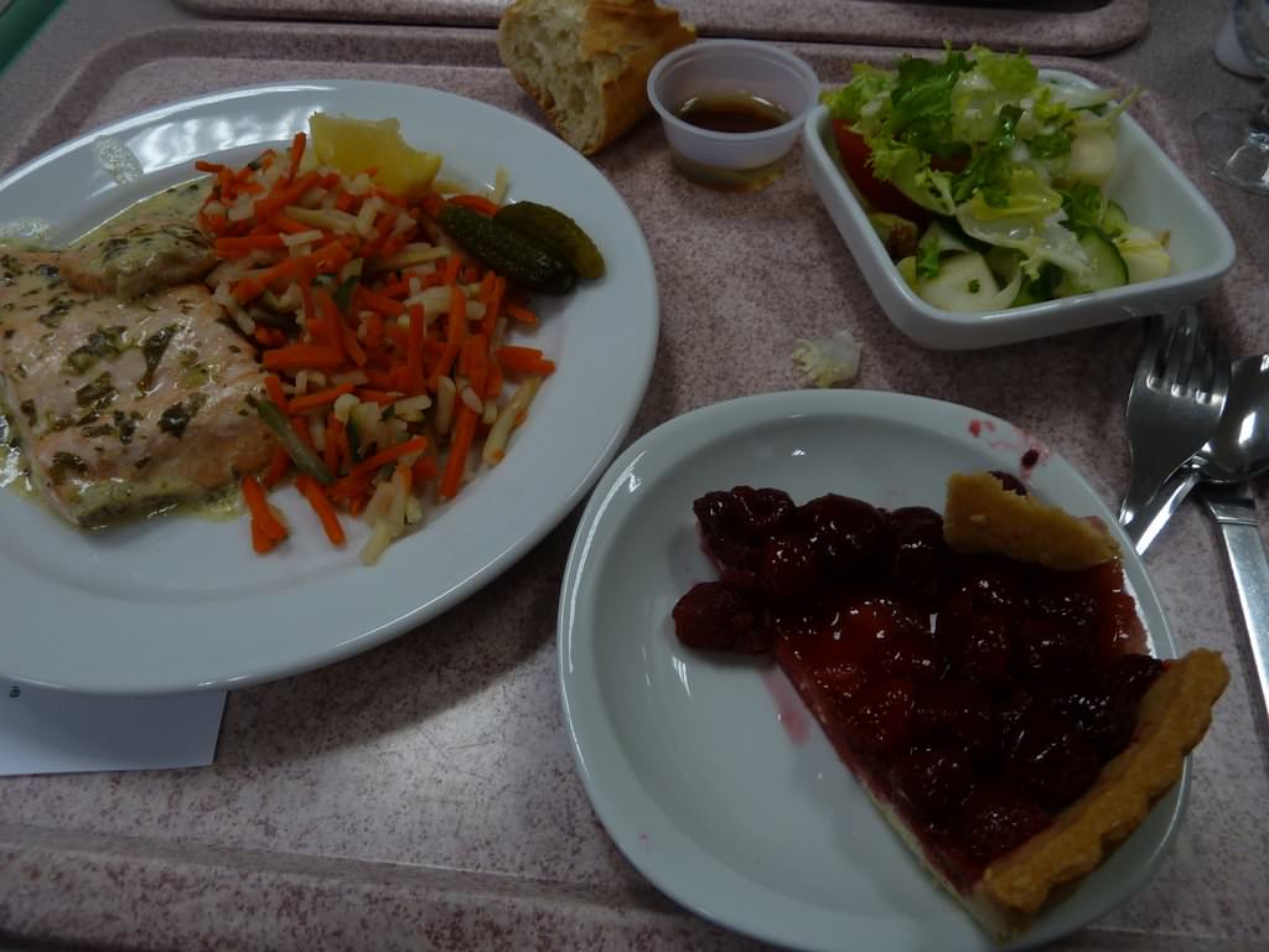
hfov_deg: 69.4
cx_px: 634
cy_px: 476
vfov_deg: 54.9
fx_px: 916
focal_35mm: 25
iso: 100
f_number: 3.3
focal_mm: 4.1
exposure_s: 1/30
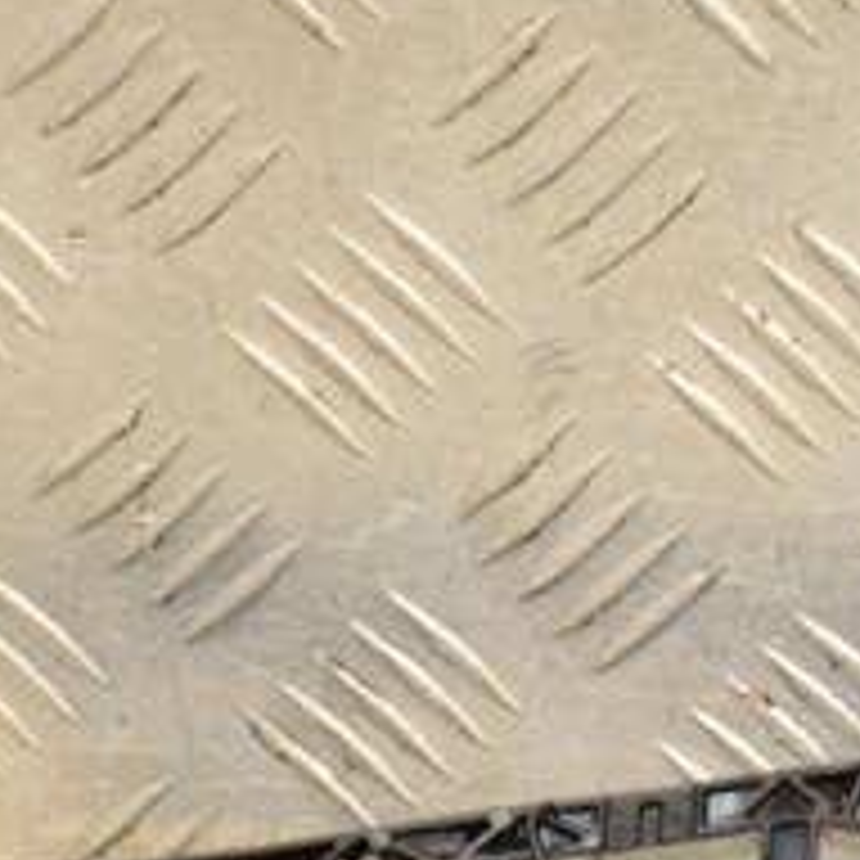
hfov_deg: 6.2
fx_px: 7898
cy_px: 842
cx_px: 968
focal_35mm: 281
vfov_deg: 6.2
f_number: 5.3
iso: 800
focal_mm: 70
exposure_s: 1/200
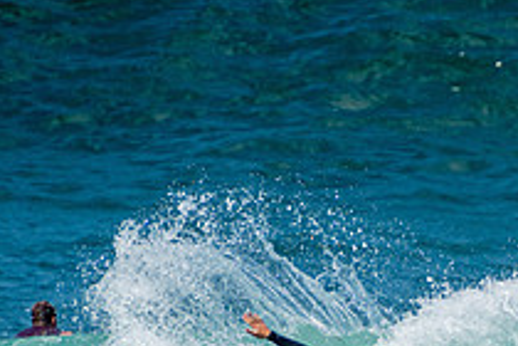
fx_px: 23812
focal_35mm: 1655
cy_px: 419
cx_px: 432
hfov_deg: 1.2
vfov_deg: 0.8
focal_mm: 400
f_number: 5.6
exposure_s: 1/2000
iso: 320
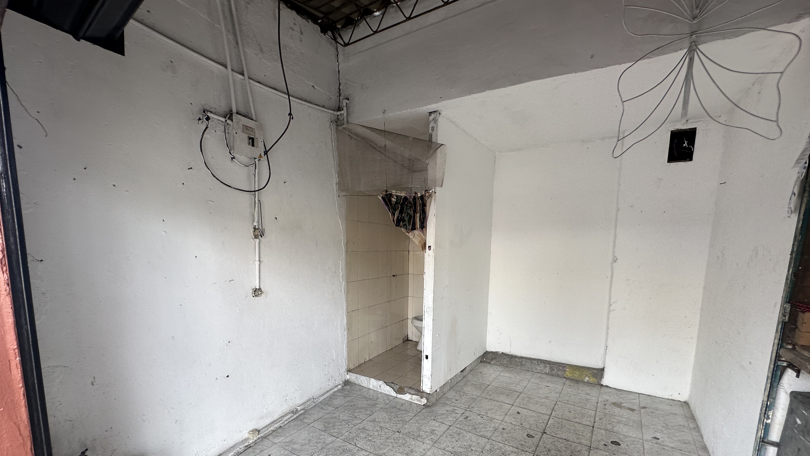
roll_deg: -0.3
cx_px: 391
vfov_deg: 65.7
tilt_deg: -7.7
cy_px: 294
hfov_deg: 99.3
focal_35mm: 16
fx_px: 344
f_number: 2.2
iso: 50
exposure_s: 1/99
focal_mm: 2.22
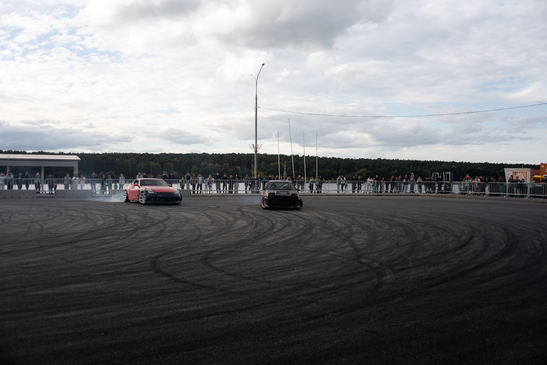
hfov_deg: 54.4
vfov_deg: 37.9
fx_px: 532
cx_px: 274
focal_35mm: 35
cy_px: 182
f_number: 2.2
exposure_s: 1/2500
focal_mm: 35
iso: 100
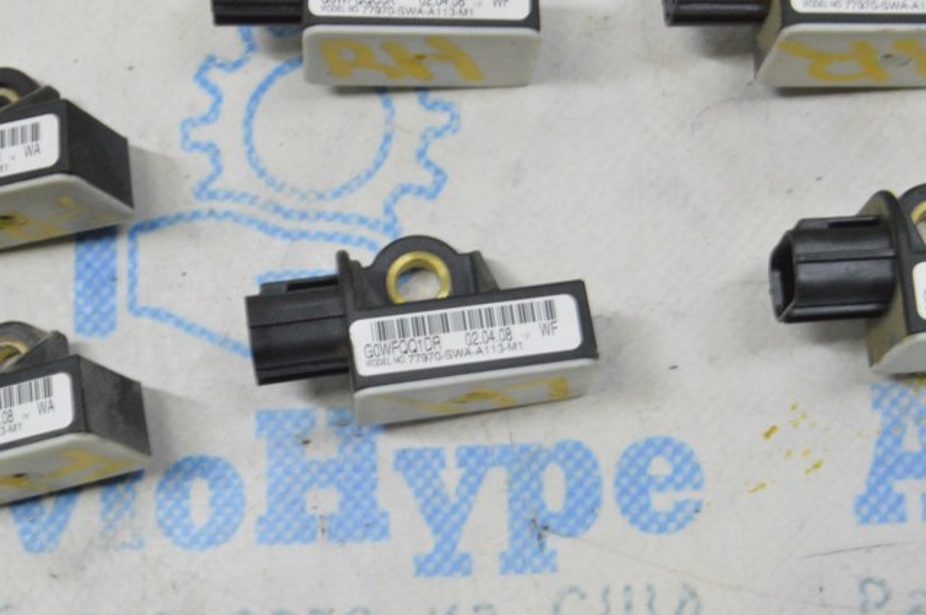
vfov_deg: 16.5
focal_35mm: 82
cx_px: 463
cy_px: 308
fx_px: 2119
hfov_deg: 24.6
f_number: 20
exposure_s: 1/15
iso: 6400
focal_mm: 55
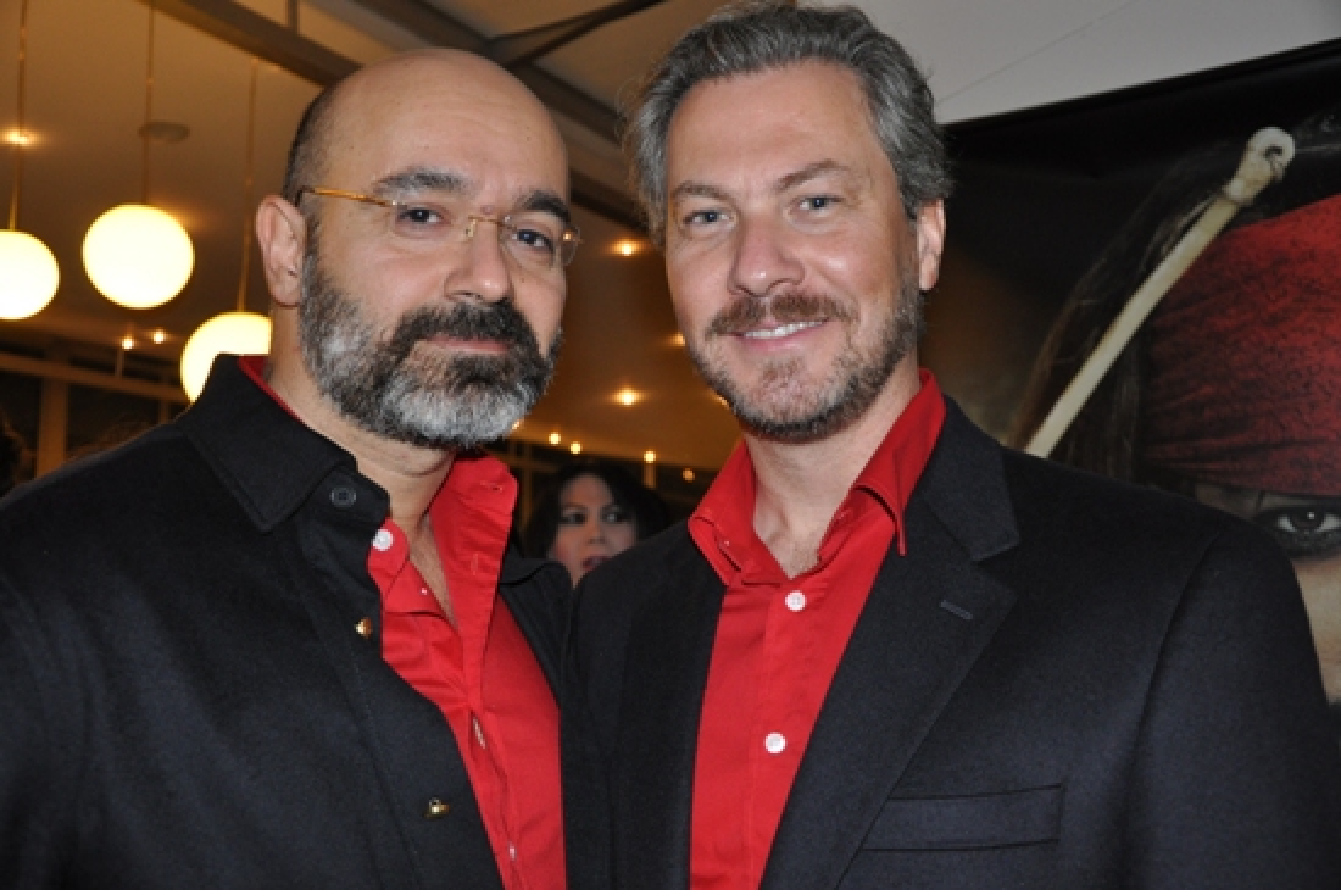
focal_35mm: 39
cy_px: 445
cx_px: 670
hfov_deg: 49.6
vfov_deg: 34.1
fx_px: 1451
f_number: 4
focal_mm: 26
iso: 800
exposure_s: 1/60
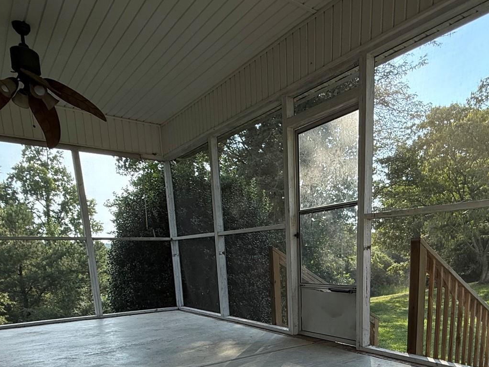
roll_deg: +1.8
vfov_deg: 44.1
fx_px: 396
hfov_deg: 62.8
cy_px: 348
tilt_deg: -12.1
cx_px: 298
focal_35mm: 28
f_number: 2.2
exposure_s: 1/390
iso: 50
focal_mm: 2.22
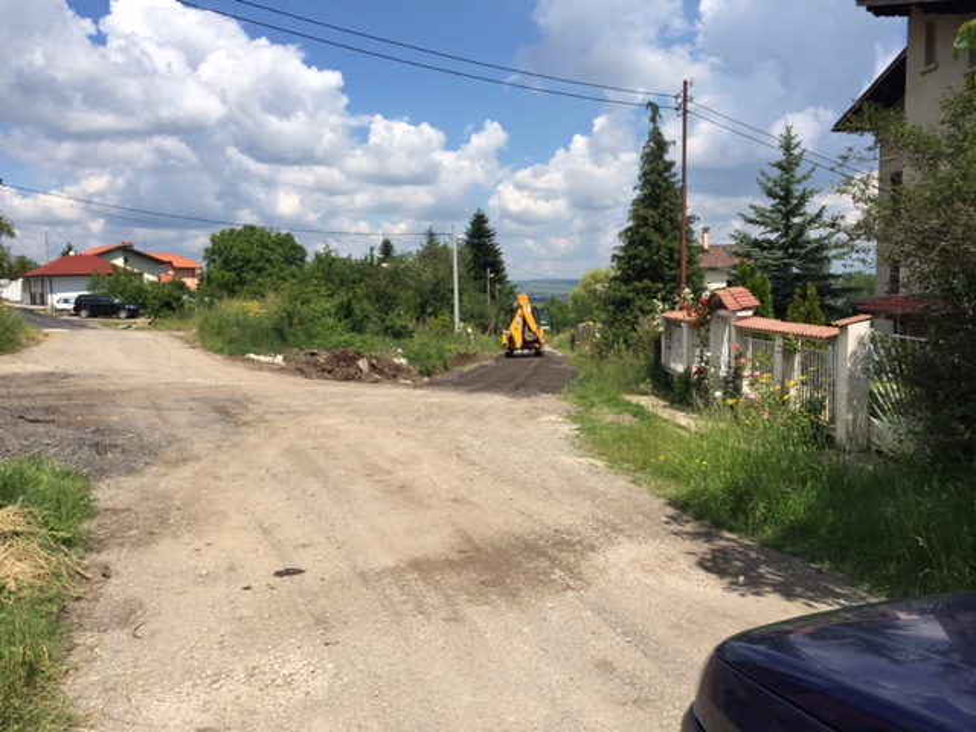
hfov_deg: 61.7
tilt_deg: -6.8
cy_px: 366
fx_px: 818
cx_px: 488
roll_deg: +1.9
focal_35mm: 29
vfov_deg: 48.2
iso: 32
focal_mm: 4.15
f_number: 2.2
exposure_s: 1/2326
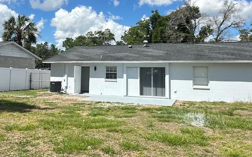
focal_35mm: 35
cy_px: 50
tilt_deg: +5.6
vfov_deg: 35.9
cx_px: 100
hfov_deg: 54.9
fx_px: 240
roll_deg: -1.0
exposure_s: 1/1984
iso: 40
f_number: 2.2
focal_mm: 2.22
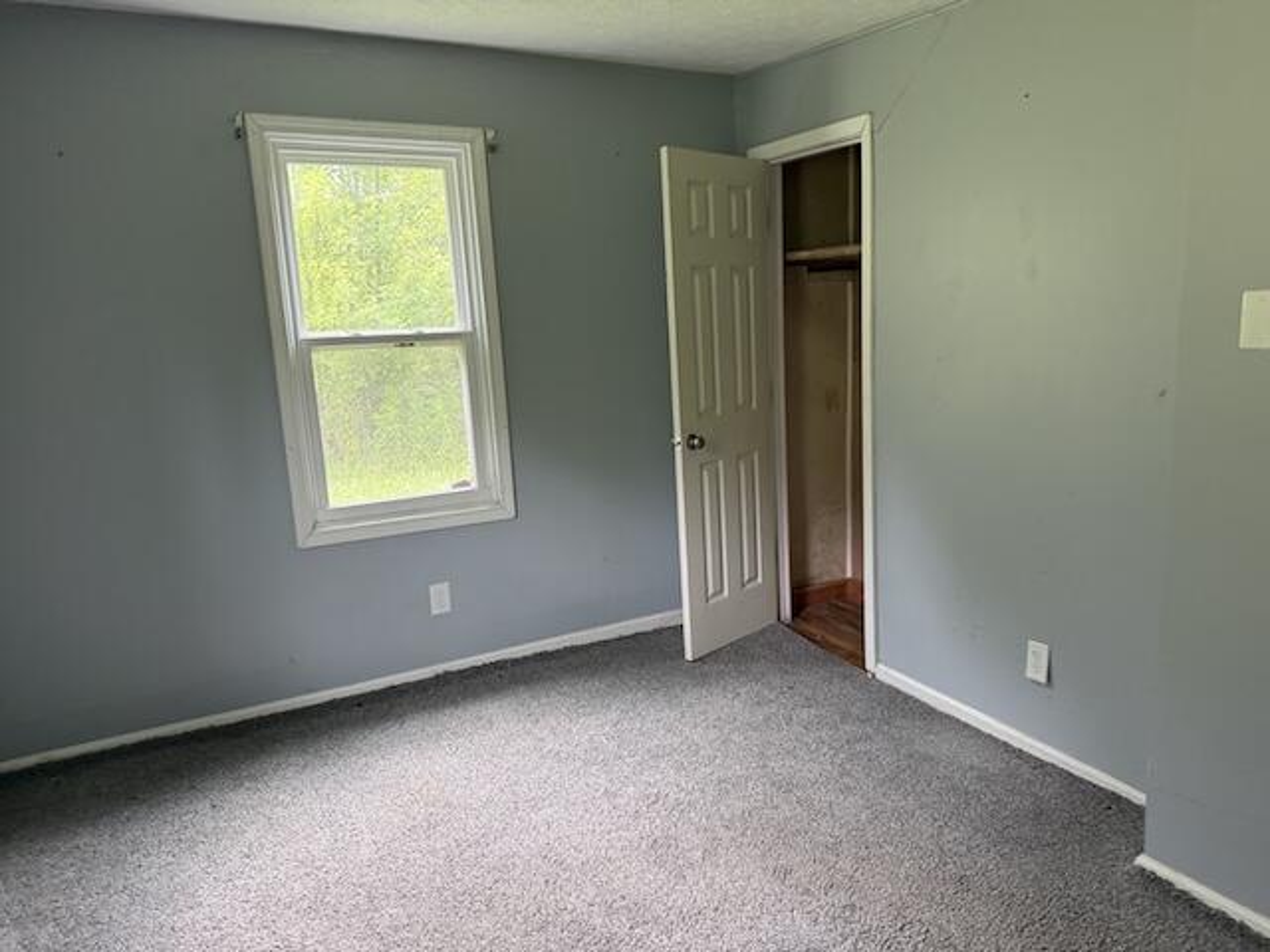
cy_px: 476
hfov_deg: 71.6
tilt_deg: -6.2
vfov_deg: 56.8
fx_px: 881
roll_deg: +2.7
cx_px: 635
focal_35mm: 24
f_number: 1.78
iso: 200
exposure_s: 1/95
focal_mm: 6.76
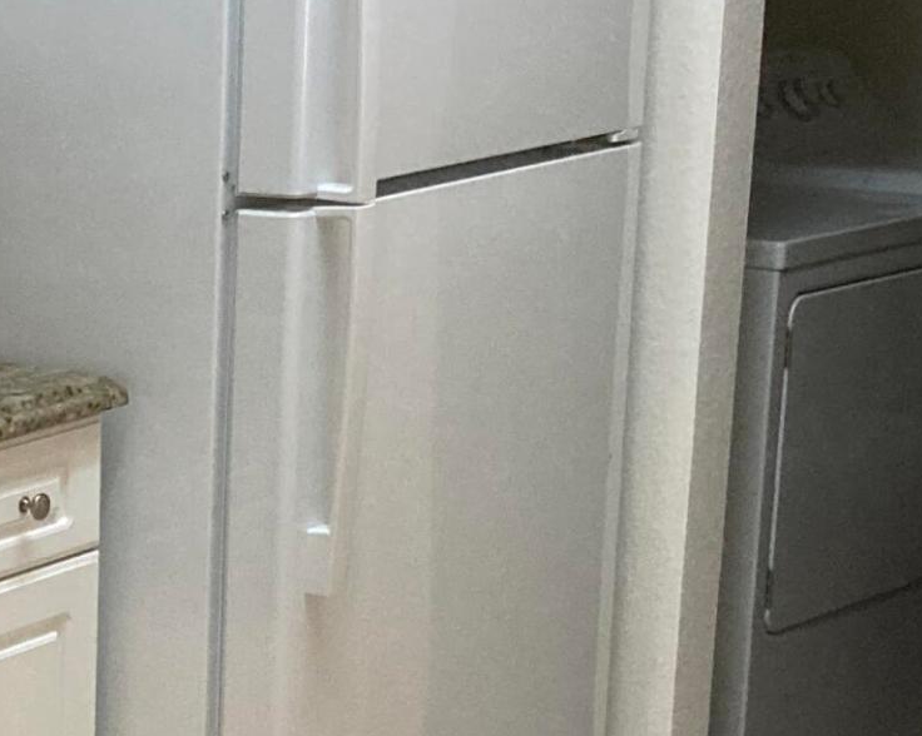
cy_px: 707
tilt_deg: -16.5
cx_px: -334
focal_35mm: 107
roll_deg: +0.5
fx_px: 2918
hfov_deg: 16.8
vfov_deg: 14.2
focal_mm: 3.99
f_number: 1.8
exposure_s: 1/60
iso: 320
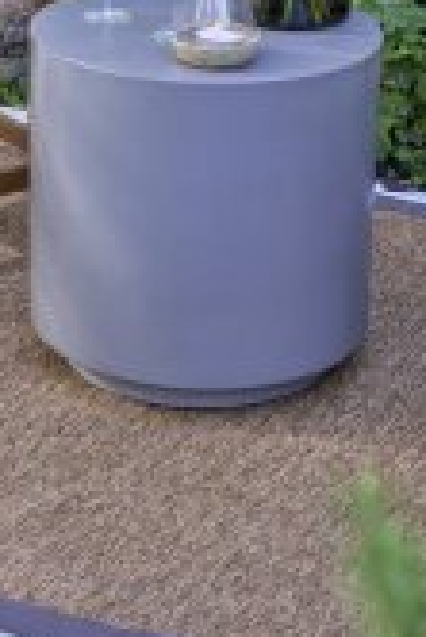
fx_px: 1966
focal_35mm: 111
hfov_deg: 12.3
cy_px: 50
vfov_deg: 18.1
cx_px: 44
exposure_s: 1/125
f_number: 4.5
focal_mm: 46
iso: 250
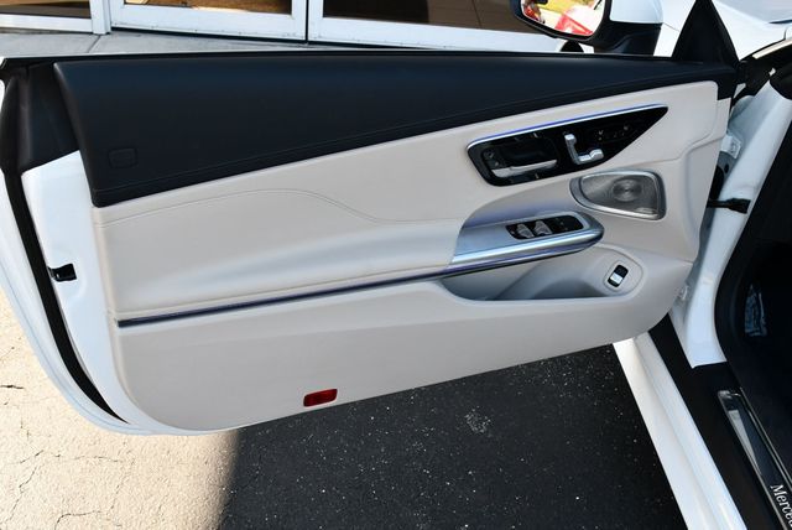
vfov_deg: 36.9
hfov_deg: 53.1
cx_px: 396
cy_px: 265
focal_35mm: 36
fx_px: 793
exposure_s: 1/250
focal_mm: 18
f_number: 5.6
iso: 320
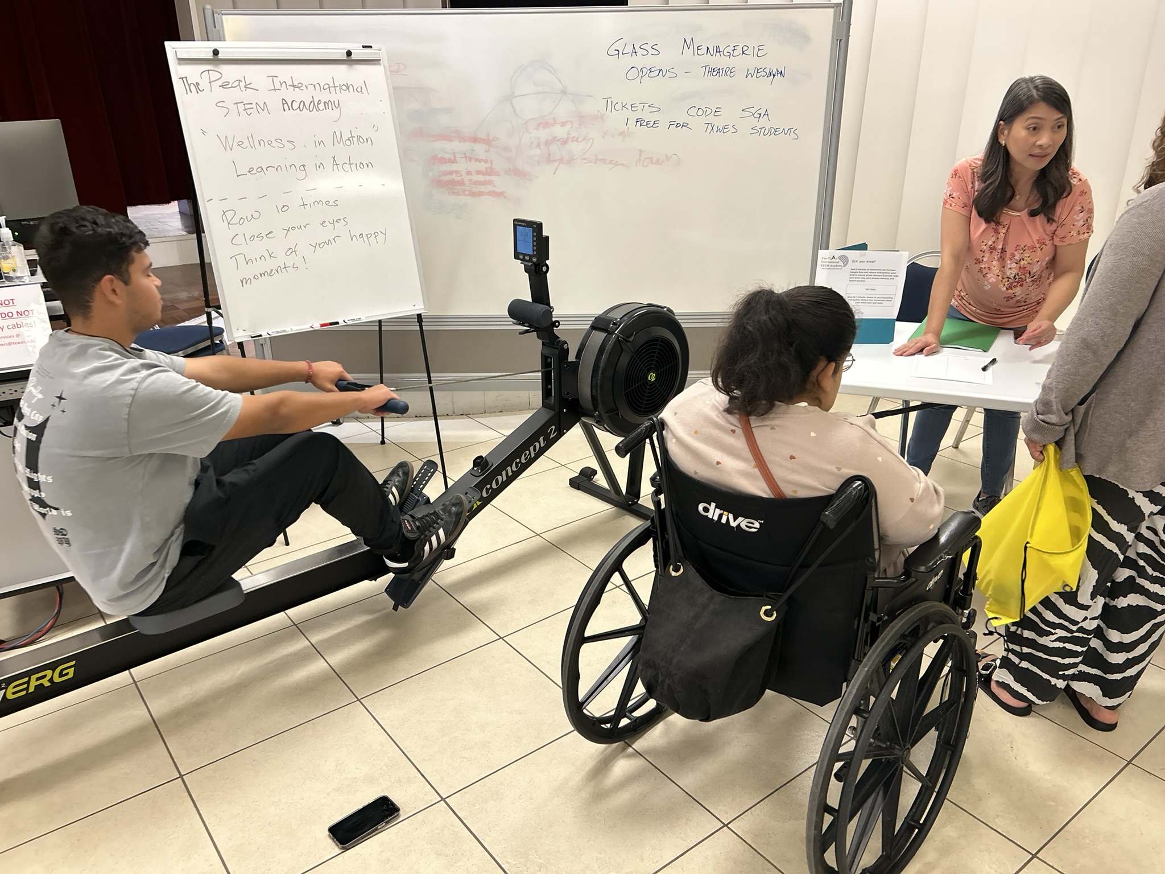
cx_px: 582
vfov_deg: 53.1
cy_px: 437
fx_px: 875
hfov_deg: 67.3
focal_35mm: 26
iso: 125
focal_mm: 5.7
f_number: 1.5
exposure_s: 1/60
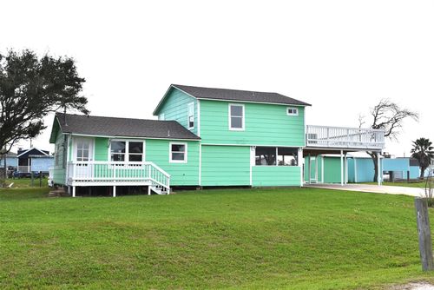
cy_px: 145
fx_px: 470
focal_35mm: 39
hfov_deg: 49.5
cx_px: 217
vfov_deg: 34.3
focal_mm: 26
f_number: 10
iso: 200
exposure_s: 1/400
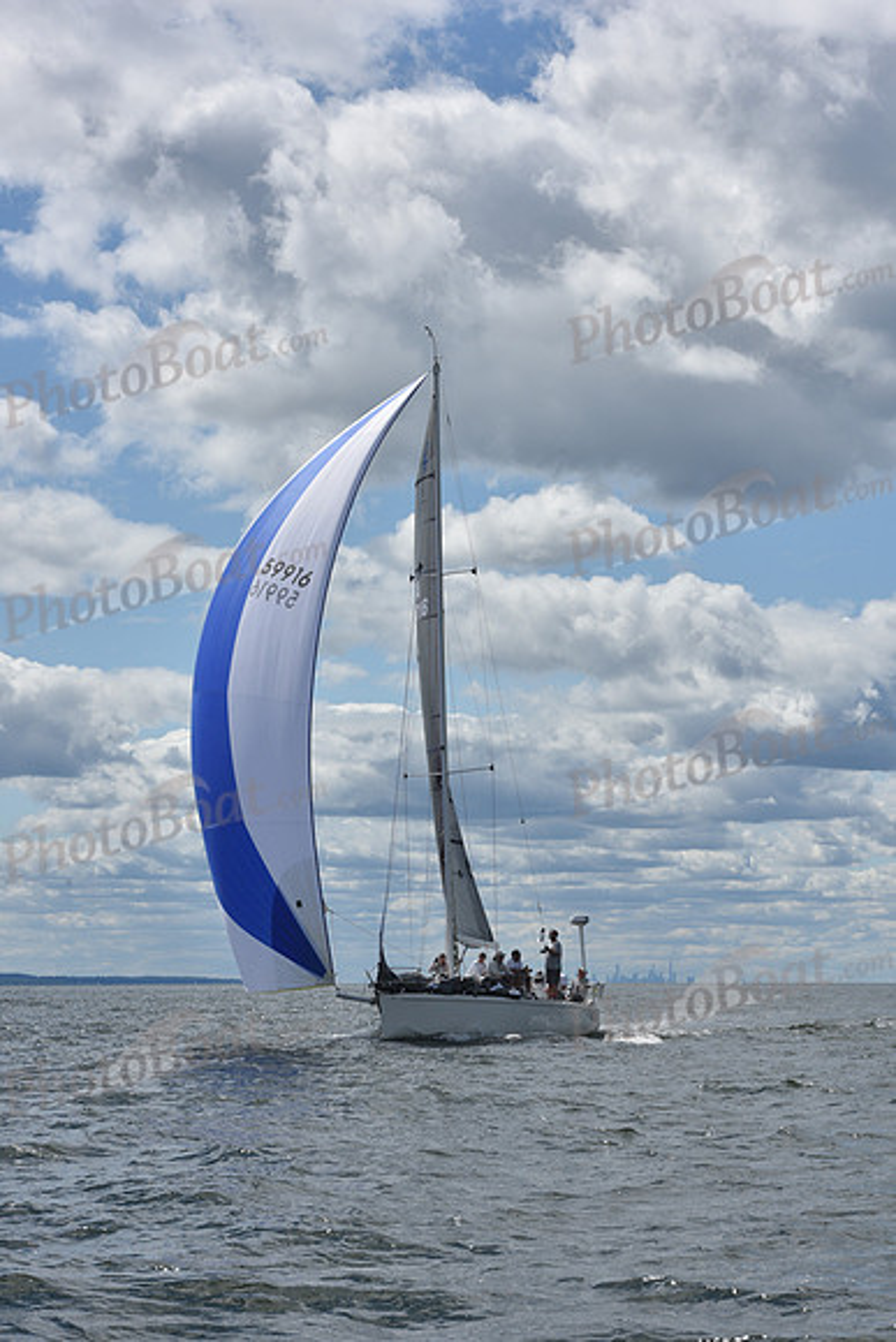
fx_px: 3544
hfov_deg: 14.4
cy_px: 671
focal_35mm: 95
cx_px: 448
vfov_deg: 21.5
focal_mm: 95
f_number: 13
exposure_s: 1/800
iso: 250
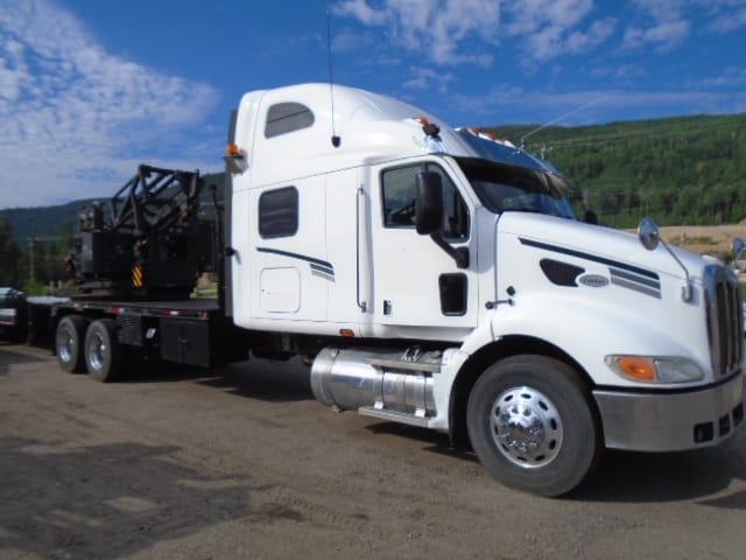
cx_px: 373
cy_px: 280
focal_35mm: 26
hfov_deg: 67.3
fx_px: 560
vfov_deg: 53.1
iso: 100
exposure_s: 1/400
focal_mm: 4.6
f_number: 8
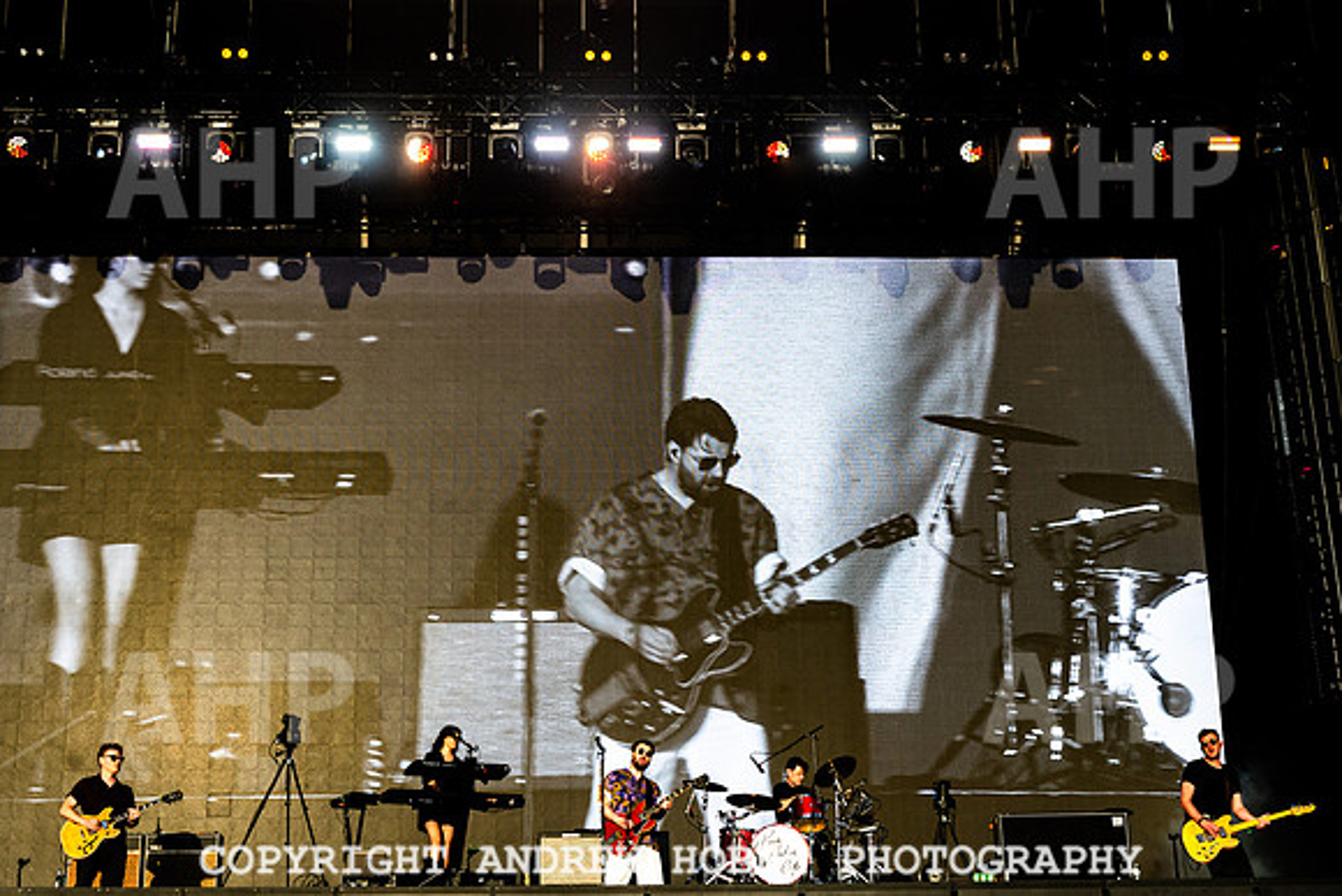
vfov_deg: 25.0
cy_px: 428
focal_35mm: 54
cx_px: 627
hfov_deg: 36.7
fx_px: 2021
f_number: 5.6
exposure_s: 1/2500
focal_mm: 48
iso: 400
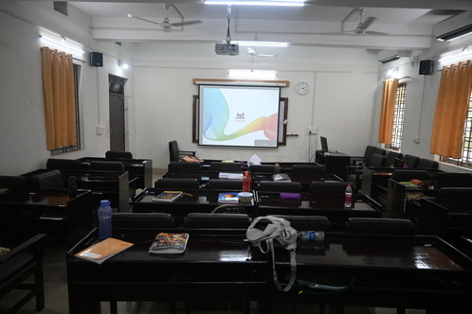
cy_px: 157
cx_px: 236
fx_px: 315
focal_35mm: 24
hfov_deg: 73.7
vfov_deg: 53.1
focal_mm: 16
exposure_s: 1/125
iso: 720
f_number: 3.5
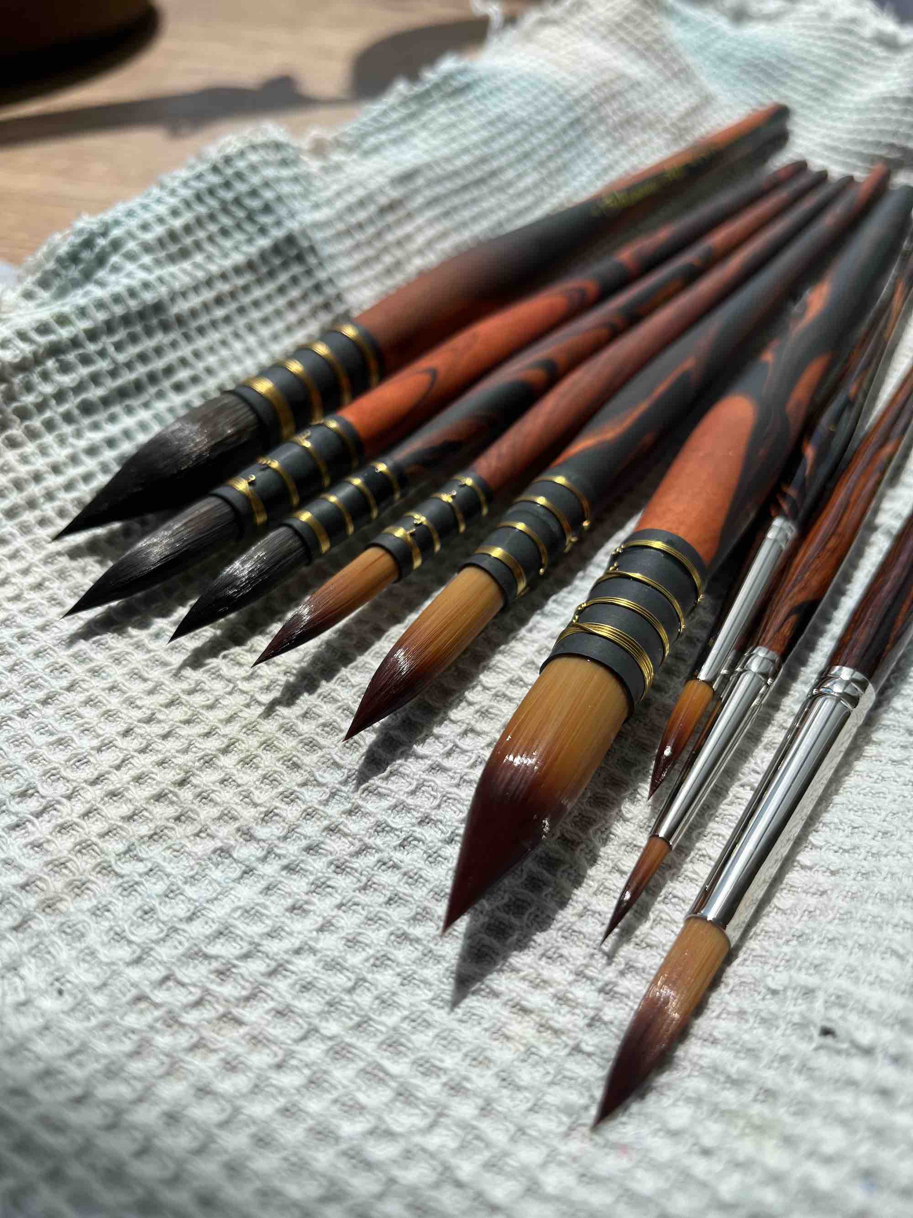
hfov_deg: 53.1
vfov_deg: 67.3
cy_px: 609
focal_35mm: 26
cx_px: 456
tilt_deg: -44.8
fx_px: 914
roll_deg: -3.2
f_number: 1.6
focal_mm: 5.1
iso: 50
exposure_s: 1/2513
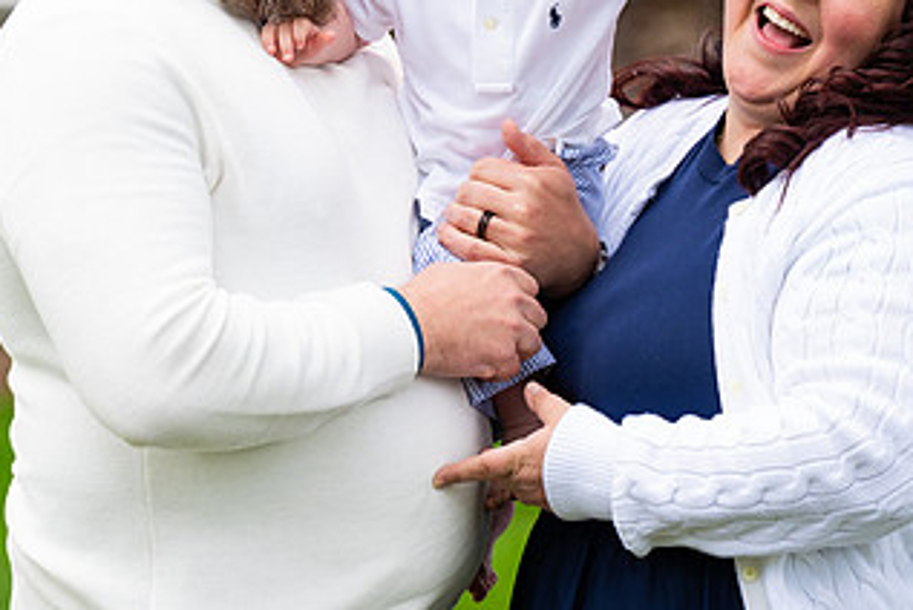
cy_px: 132
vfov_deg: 6.0
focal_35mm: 228
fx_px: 5787
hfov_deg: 9.0
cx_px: 515
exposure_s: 1/1000
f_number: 3.2
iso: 200
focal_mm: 110
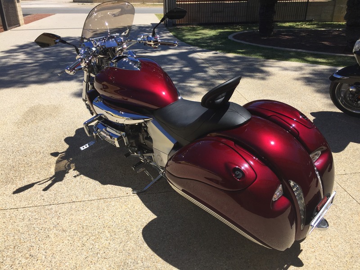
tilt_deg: -24.4
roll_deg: +0.9
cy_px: 135
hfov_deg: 61.7
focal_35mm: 29
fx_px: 302
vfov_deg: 48.2
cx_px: 180
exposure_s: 1/2825
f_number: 2.2
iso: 32
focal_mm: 4.15
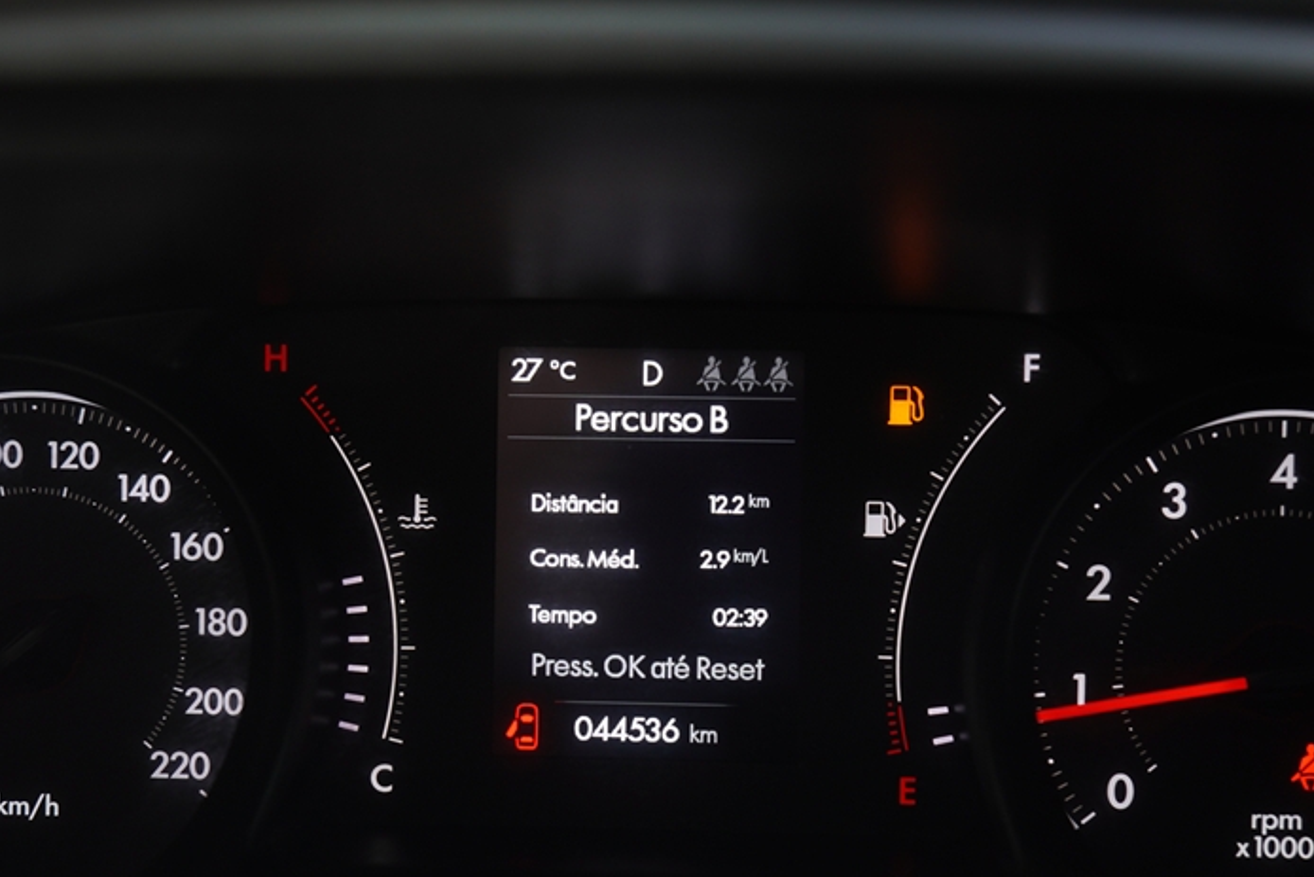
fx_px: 2181
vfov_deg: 22.7
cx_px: 636
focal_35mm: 60
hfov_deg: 33.5
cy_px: 556
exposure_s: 1/80
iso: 200
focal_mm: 27
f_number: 3.5
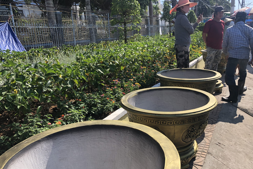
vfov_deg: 42.2
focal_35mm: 31
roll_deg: +4.6
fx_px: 218
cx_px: 127
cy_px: 96
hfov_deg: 60.3
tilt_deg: -14.9
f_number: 1.8
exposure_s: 1/1263
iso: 20
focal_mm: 4
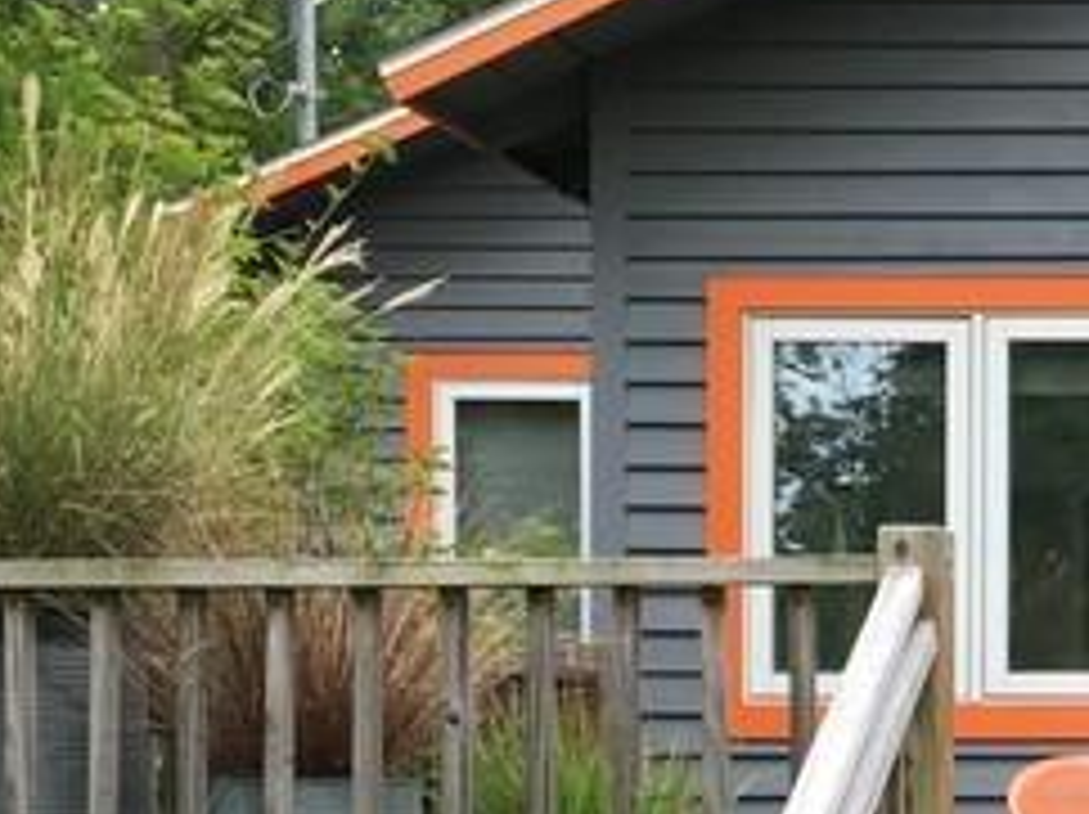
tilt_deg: +0.9
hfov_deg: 18.7
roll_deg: +0.5
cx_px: 1494
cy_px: 850
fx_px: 3017
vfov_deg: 15.1
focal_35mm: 96
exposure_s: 1/60
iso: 25
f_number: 2.2
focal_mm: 4.15
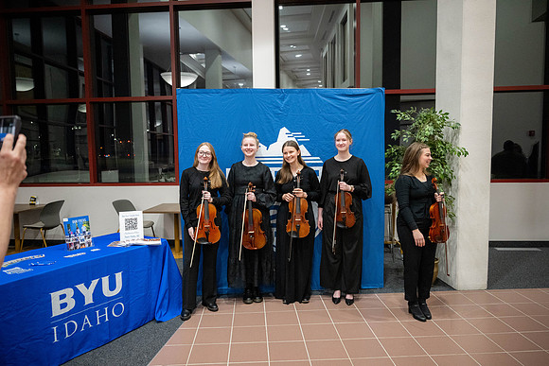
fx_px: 397
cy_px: 183
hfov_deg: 69.4
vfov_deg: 49.6
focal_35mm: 26
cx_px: 274
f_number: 2.8
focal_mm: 26
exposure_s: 1/250
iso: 3200
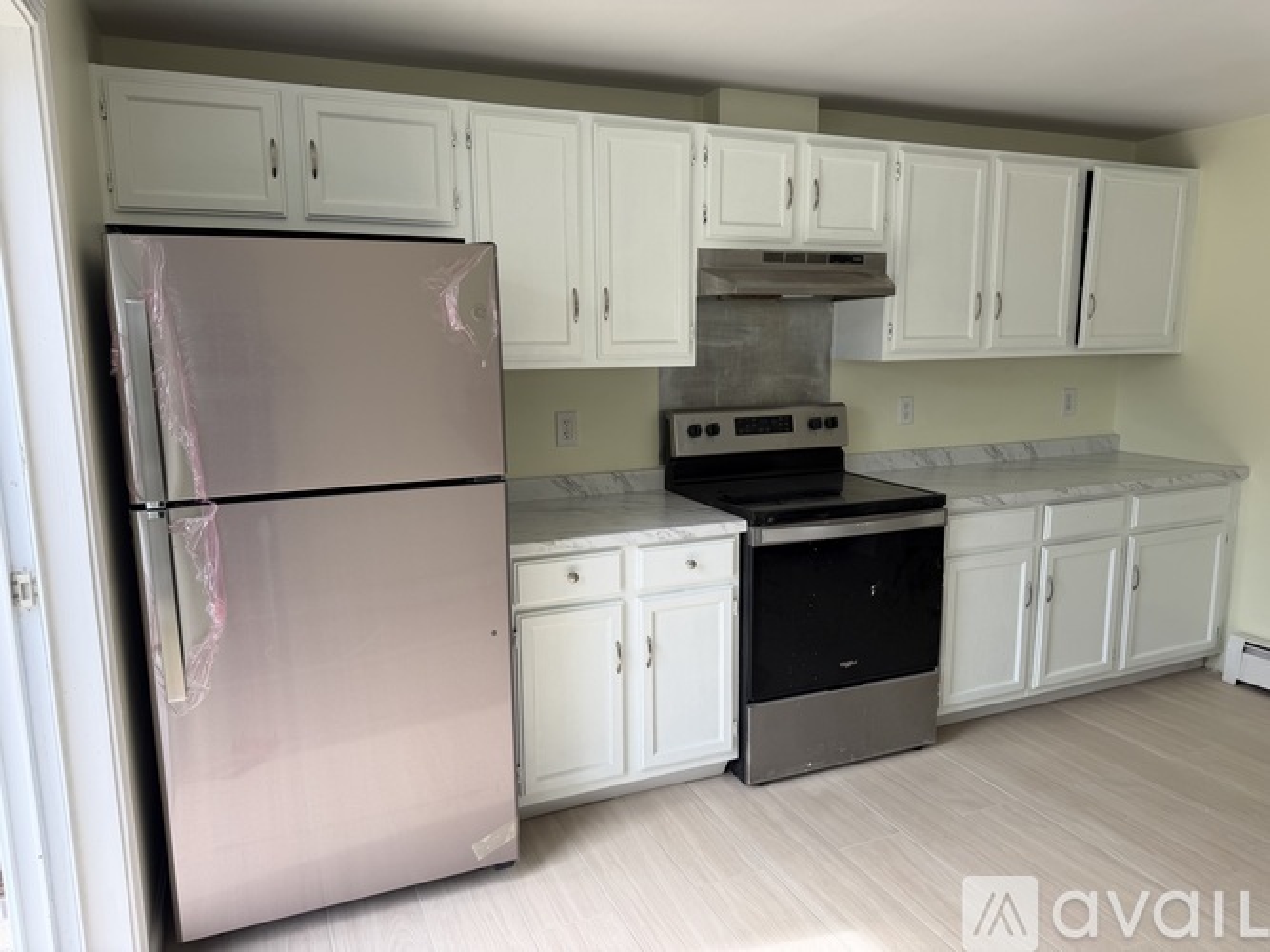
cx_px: 635
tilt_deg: -9.9
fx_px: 880
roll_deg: +1.1
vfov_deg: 56.8
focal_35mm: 24
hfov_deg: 71.6
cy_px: 476
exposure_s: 1/689
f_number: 1.78
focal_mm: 6.76
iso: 80
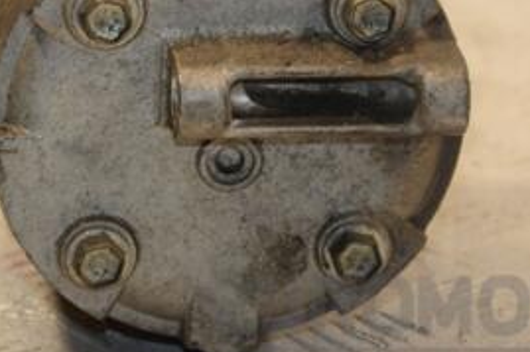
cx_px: 175
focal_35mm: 251
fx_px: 3695
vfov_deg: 5.5
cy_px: 43
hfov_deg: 8.2
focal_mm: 75
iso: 800
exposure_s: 1/200
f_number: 5.6
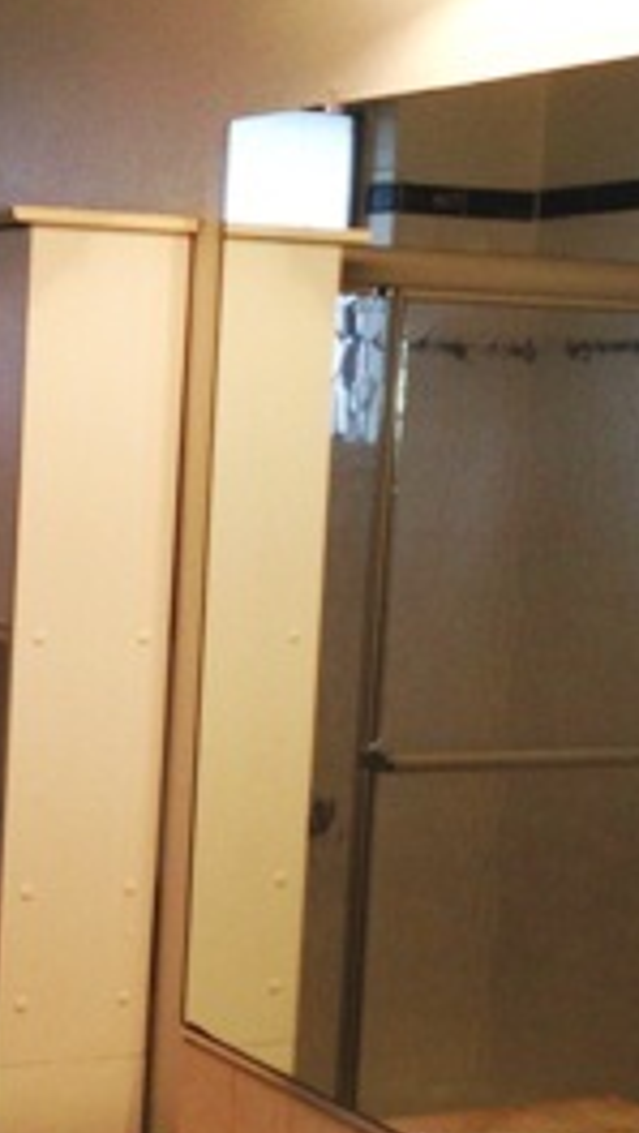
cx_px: -81
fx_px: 2614
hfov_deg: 13.6
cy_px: 704
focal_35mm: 87
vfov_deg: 24.4
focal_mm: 4.12
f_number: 2.4
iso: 50
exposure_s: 1/52
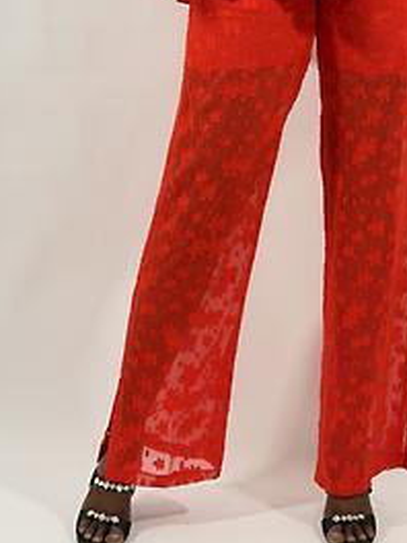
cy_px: 8
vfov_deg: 17.6
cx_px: 257
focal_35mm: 109
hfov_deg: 13.6
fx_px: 1709
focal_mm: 6.76
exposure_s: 1/50
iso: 80
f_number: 1.78
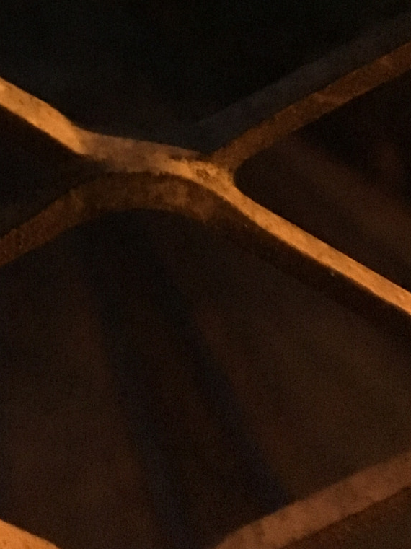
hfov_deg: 23.4
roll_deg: -0.2
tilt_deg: -6.4
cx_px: 45
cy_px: 29
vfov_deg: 30.0
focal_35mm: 61
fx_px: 966
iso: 2000
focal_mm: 4.15
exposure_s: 1/15
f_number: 2.2
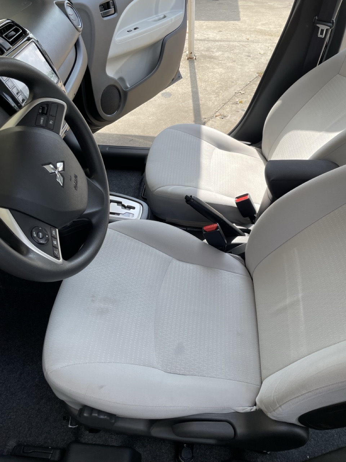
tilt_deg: -43.3
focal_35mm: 26
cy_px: 231
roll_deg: -2.4
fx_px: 347
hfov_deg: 53.1
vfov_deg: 67.3
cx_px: 173
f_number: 1.6
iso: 32
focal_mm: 4.2
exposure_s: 1/849
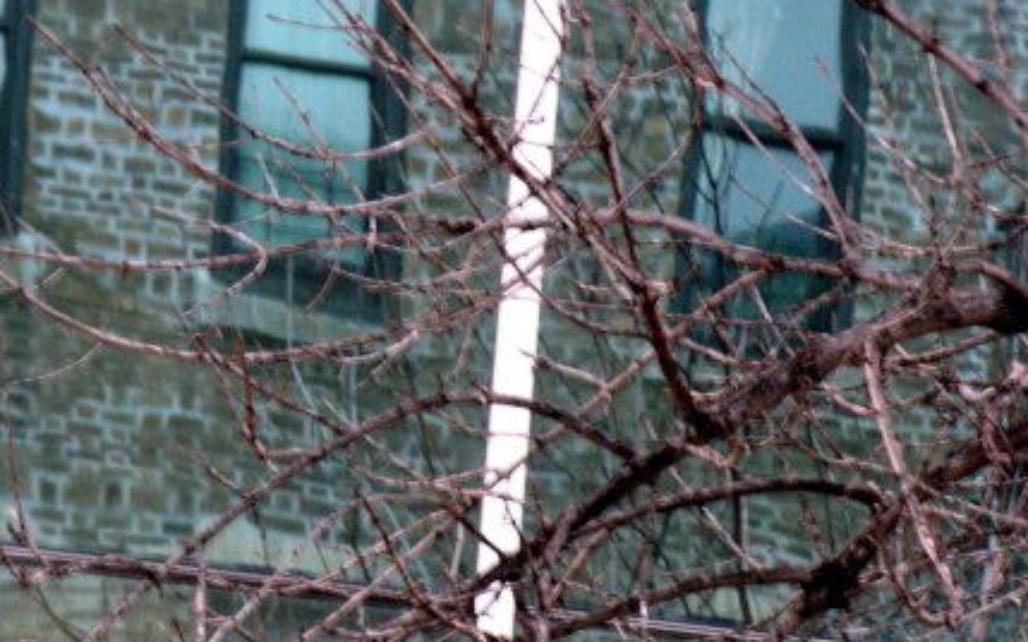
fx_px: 11569
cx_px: 146
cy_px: 268
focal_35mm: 413
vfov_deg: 3.2
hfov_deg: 5.1
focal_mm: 53.3
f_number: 4.2
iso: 200
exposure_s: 1/1.3
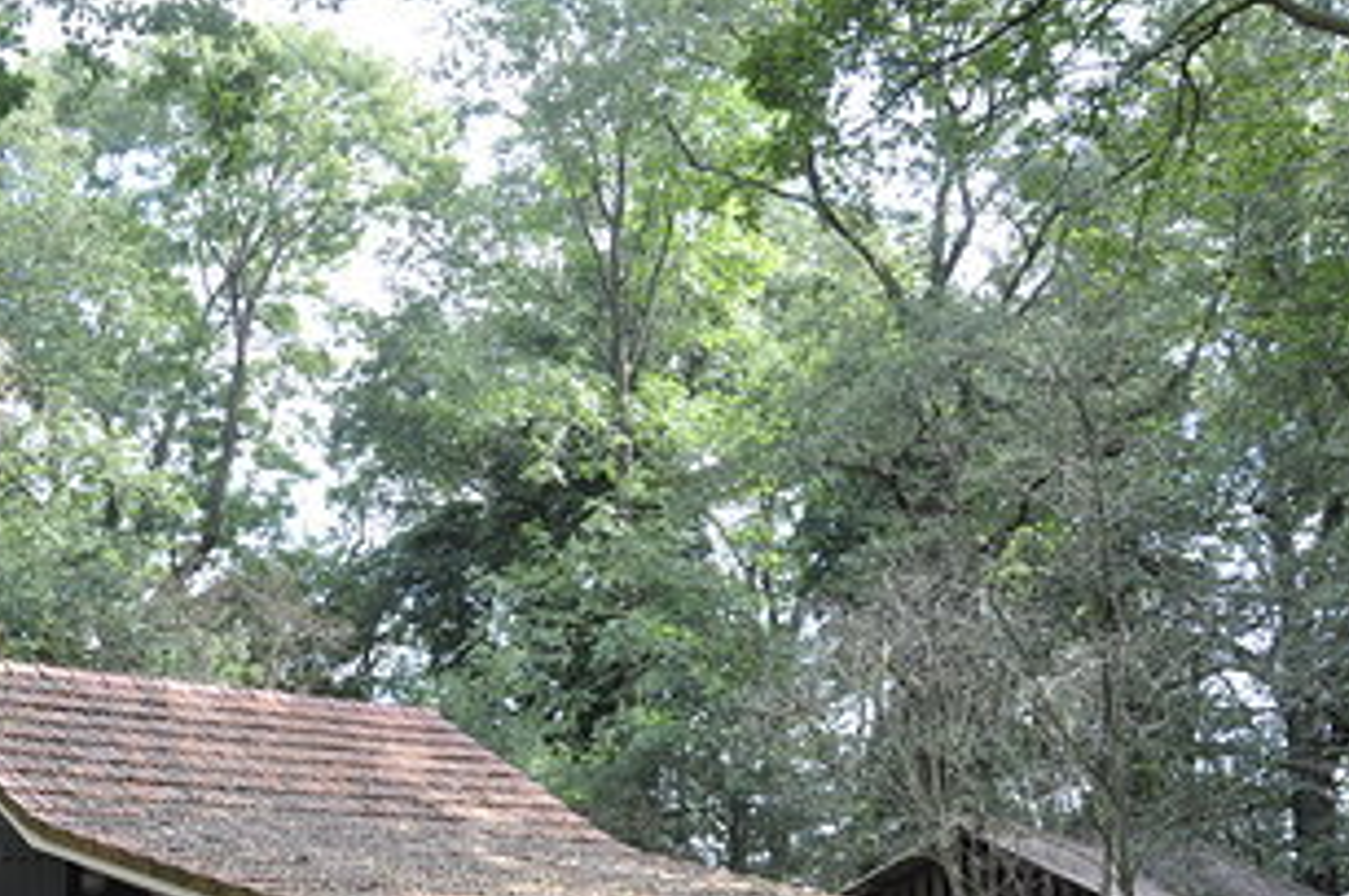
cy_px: 733
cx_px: 281
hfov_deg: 41.8
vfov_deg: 29.1
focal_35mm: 45
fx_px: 1684
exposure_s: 1/50
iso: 200
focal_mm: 18
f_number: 7.1
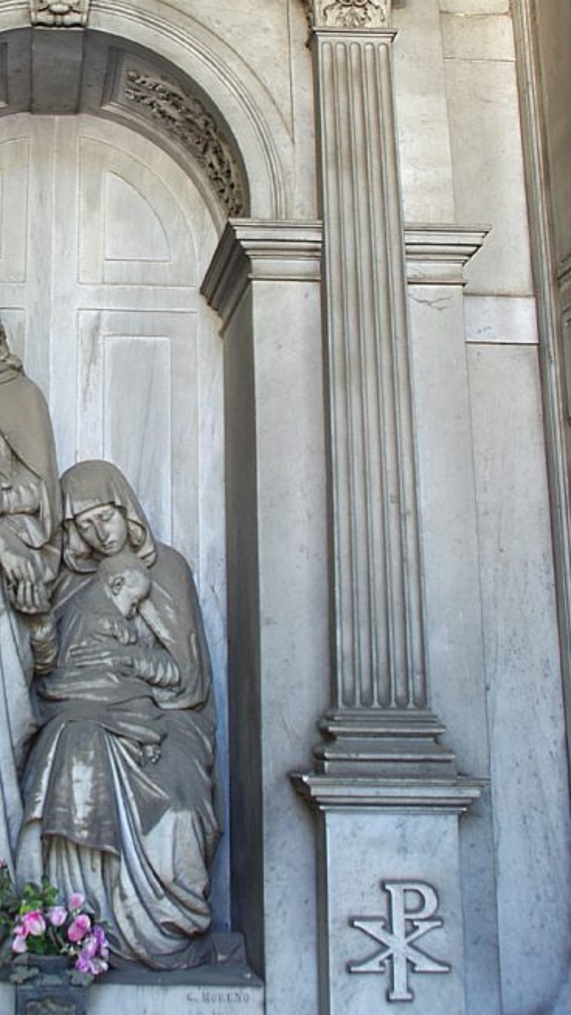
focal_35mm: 52
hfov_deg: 22.3
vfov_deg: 39.3
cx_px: 26
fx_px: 1399
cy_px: 323
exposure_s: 1/15
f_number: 5.6
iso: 200
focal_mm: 18
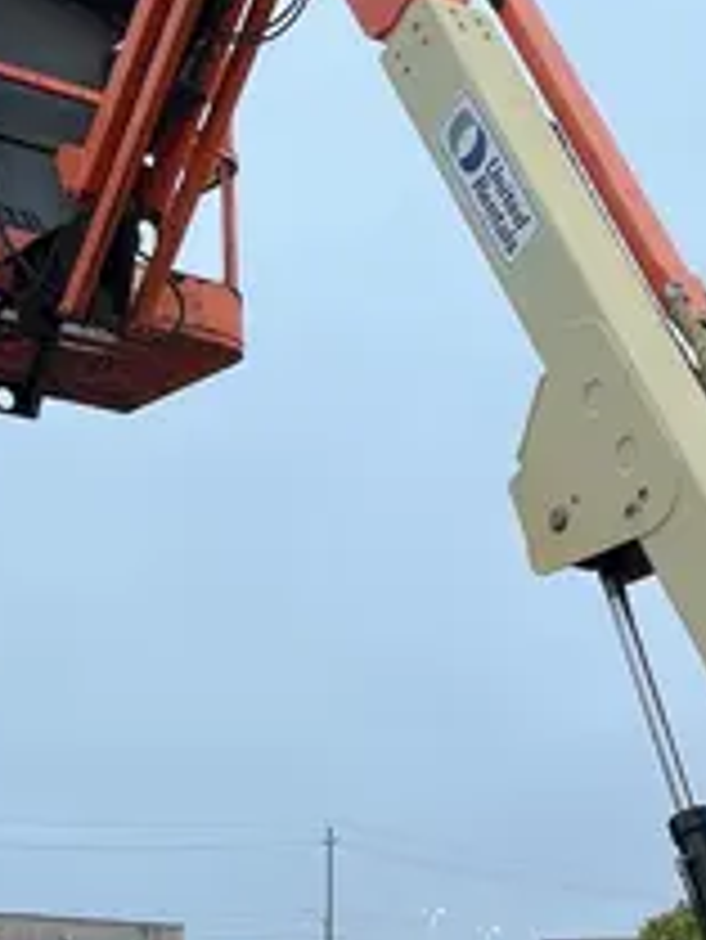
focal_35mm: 91
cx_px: 594
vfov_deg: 20.3
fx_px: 2472
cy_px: 1082
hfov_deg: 16.1
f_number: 1.6
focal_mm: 5.1
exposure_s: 1/121
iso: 40
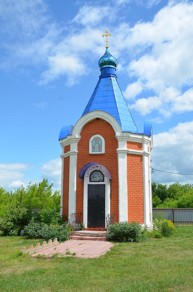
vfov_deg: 53.2
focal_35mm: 36
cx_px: 96
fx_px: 291
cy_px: 146
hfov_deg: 36.7
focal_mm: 24
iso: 100
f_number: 8
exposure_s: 1/250
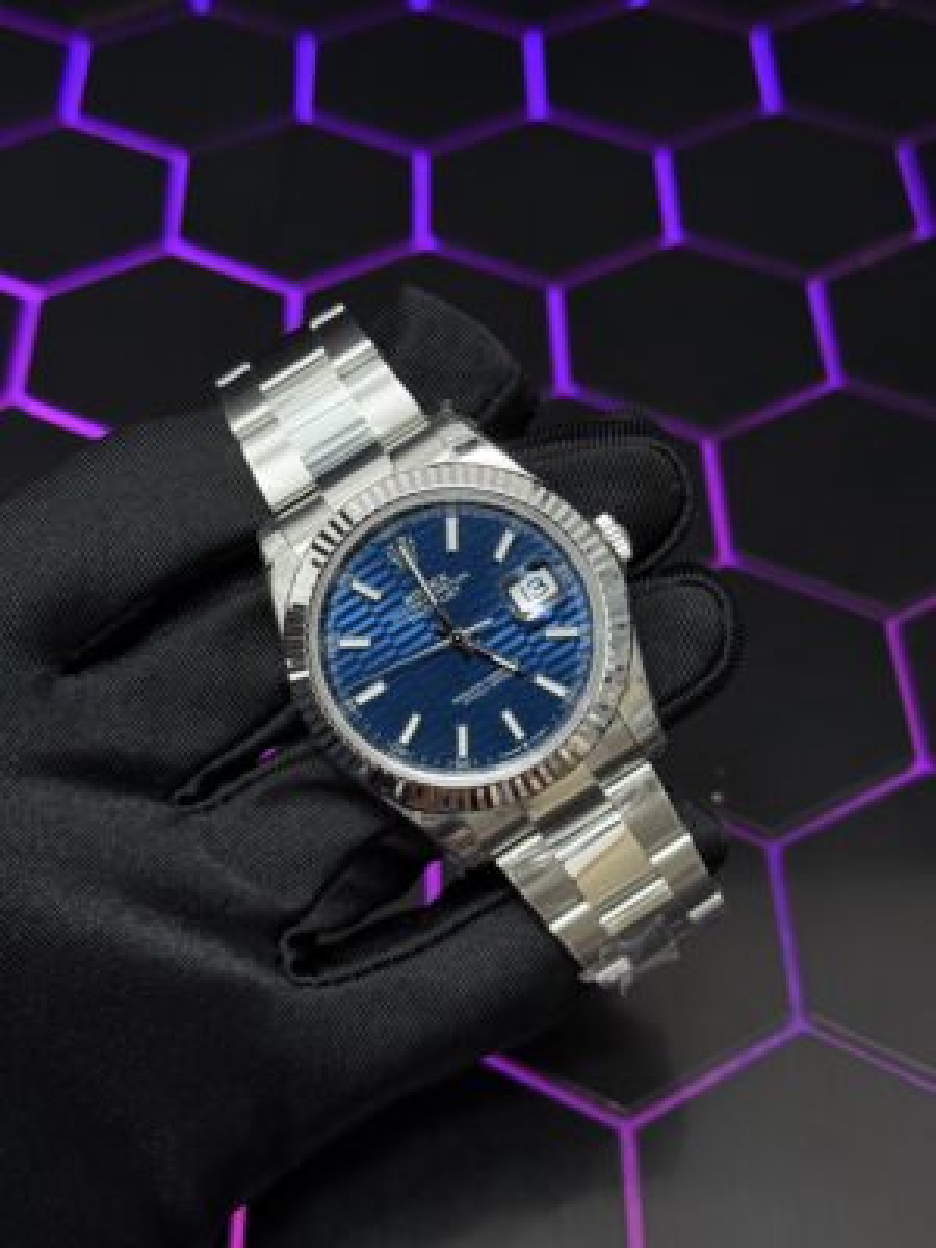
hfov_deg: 30.3
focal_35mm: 48
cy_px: 624
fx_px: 1731
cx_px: 468
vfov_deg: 39.7
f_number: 1.78
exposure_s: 1/60
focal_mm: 6.76
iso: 125
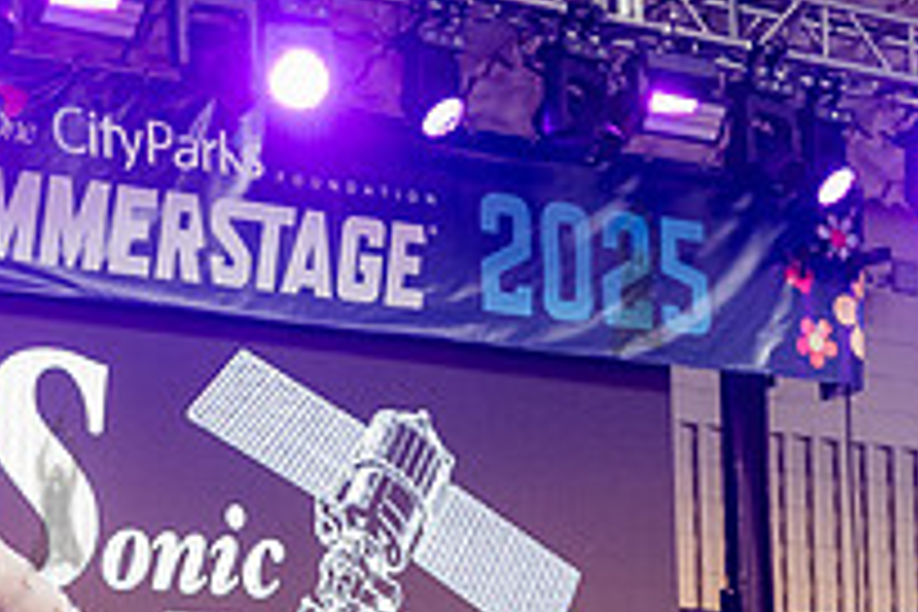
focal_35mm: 137
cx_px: 724
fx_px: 3493
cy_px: 654
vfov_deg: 9.9
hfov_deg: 14.9
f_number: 3.5
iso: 4000
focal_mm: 42
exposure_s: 1/500
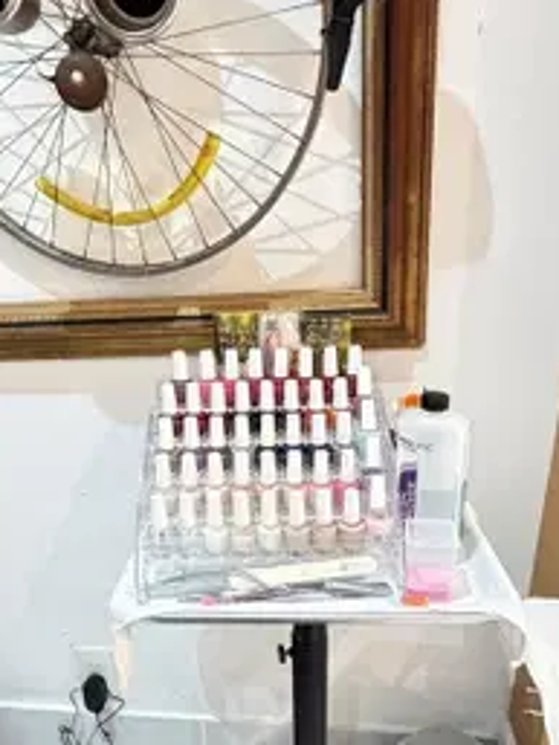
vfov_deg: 61.2
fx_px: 624
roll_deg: +2.2
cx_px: 266
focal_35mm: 29
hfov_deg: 48.2
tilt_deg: -24.4
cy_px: 439
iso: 800
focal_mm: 2.22
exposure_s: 1/60
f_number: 2.2
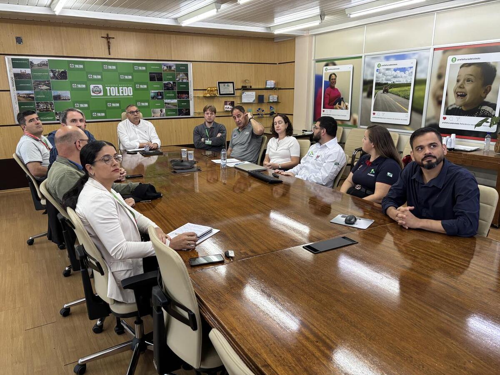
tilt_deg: -14.6
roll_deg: +0.3
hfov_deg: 67.3
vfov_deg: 53.1
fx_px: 376
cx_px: 250
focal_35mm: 26
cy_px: 188
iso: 160
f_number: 1.6
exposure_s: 1/60
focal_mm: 5.96
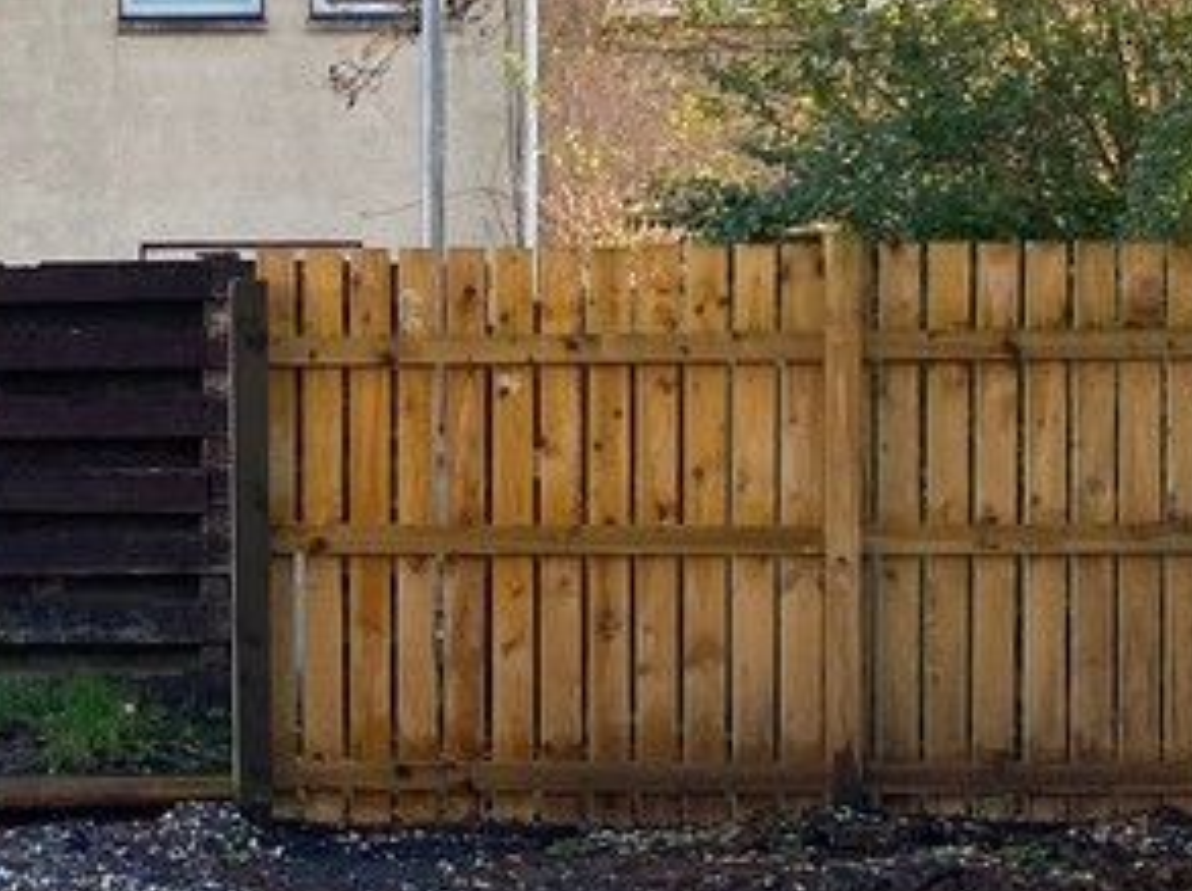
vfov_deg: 16.2
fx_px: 3130
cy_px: 480
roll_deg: +0.2
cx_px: 8
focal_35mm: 91
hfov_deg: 20.9
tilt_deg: -1.5
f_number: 1.8
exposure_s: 1/298
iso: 32
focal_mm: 4.25
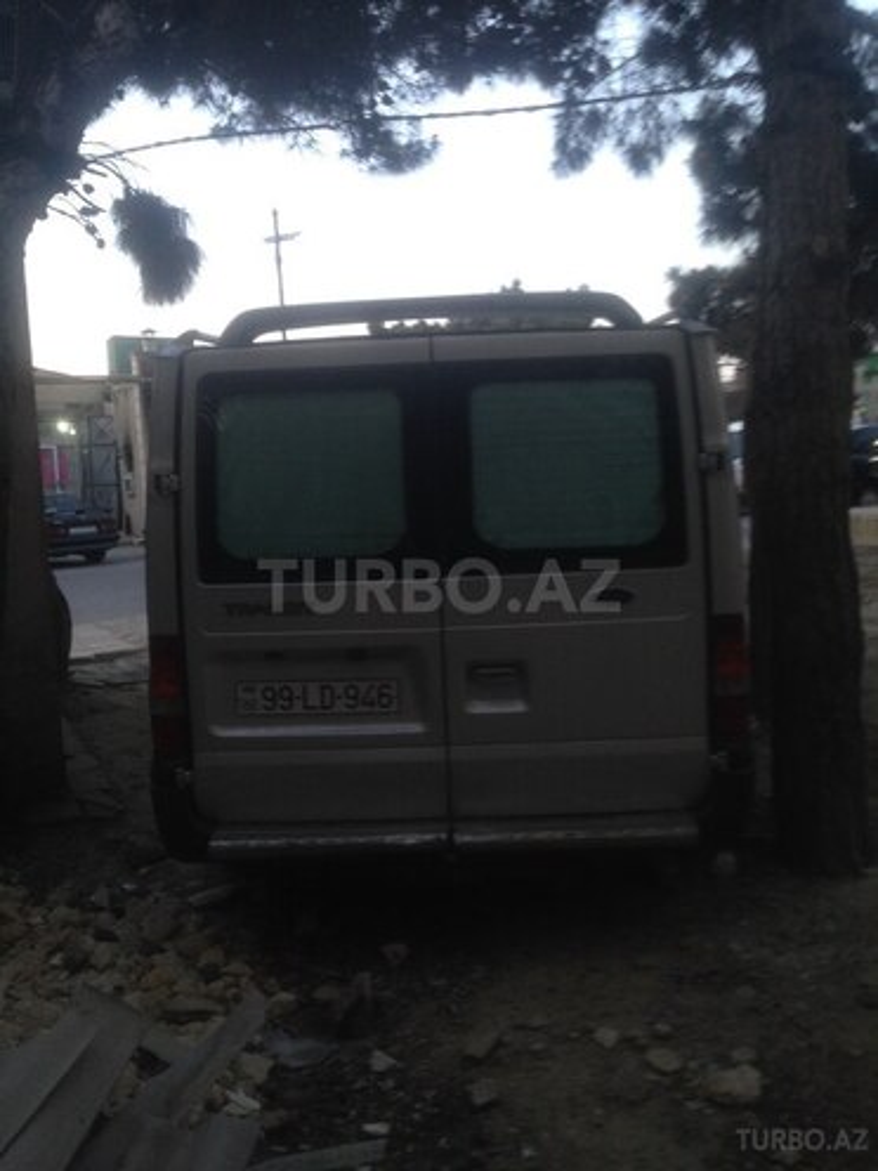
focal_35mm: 33
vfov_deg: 55.4
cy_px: 586
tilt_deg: -4.4
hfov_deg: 42.9
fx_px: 1116
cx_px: 439
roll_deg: +0.6
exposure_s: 1/20
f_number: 2.4
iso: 80
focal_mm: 4.12
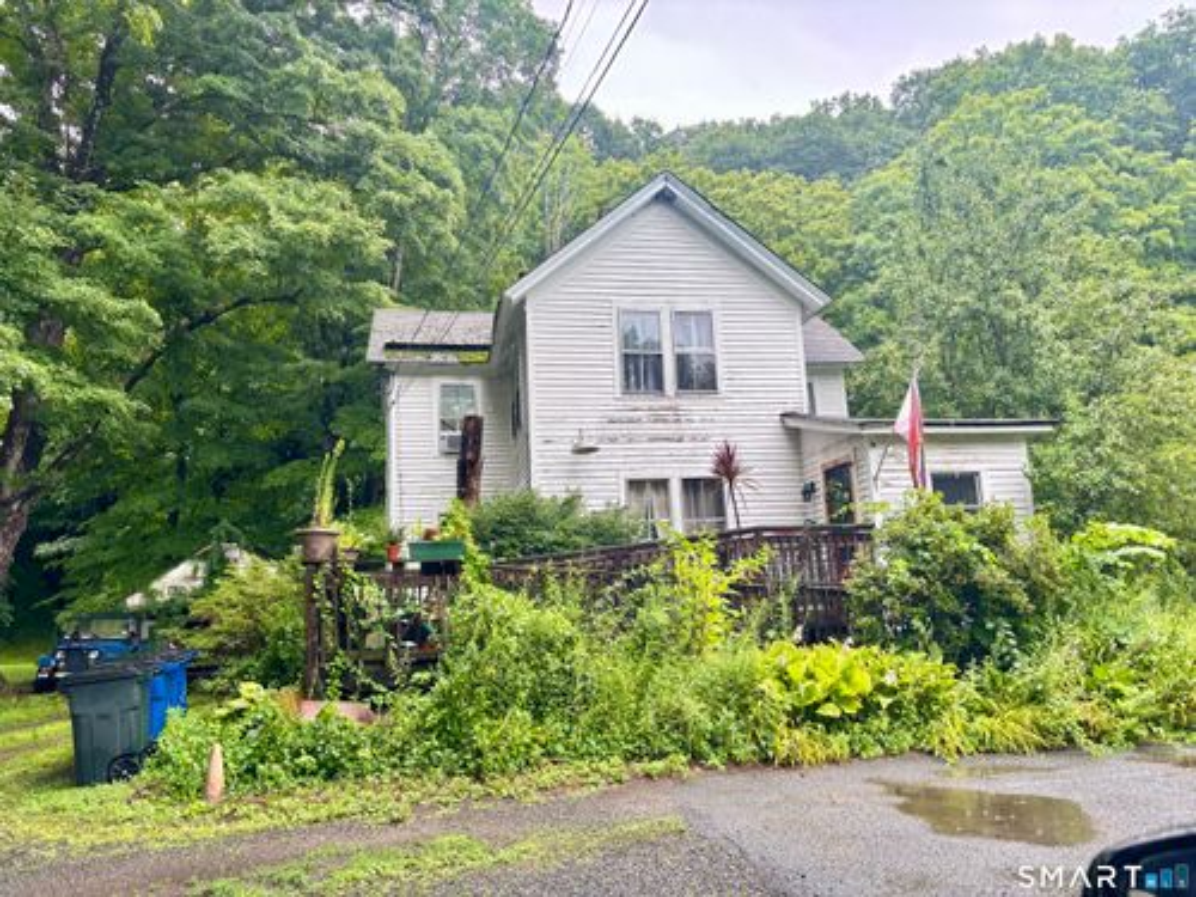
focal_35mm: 26
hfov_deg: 67.3
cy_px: 448
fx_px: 898
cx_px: 598
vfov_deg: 53.1
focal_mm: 5.96
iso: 50
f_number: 1.6
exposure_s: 1/245
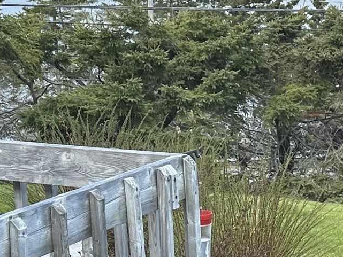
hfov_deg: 17.0
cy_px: 142
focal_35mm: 115
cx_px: 259
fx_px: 1140
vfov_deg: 12.9
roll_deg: +2.9
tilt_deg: -11.1
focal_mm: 6.86
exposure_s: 1/1751
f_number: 1.78
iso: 80
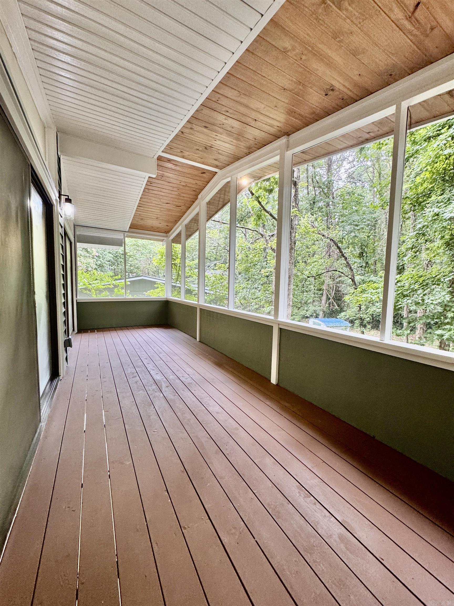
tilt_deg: -4.7
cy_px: 303
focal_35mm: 14
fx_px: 245
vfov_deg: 102.1
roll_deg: +0.0
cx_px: 227
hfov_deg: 85.7
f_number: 2.2
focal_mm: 2.22
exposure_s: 1/120
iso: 200
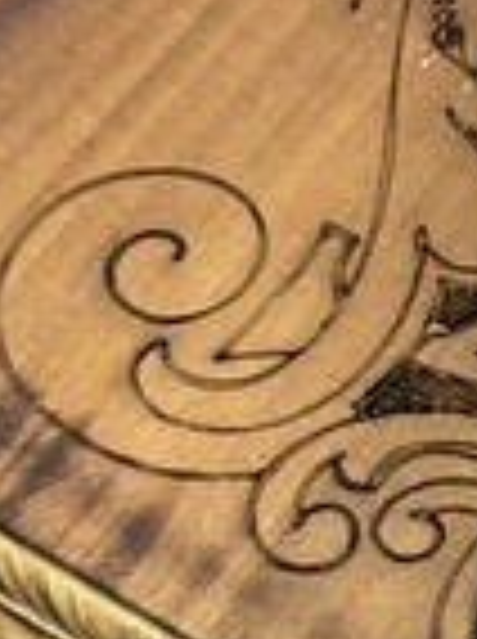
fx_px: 3465
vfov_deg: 10.4
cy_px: -27
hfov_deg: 7.4
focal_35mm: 188
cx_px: 1107
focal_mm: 5.7
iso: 125
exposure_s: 1/60
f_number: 1.5
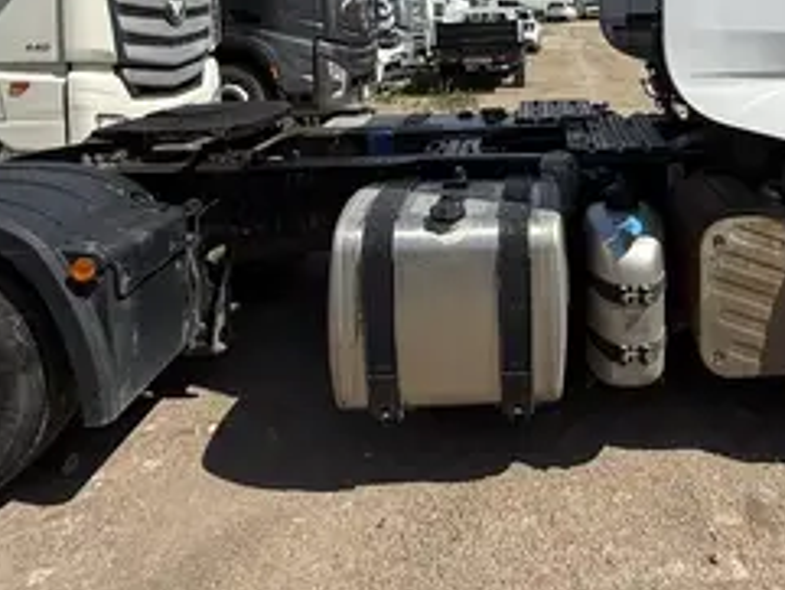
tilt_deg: -2.3
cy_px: 39
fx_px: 749
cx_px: 586
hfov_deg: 52.9
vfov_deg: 39.3
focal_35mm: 33
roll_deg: -0.3
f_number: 2.2
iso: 50
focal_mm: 2.22
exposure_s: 1/3460
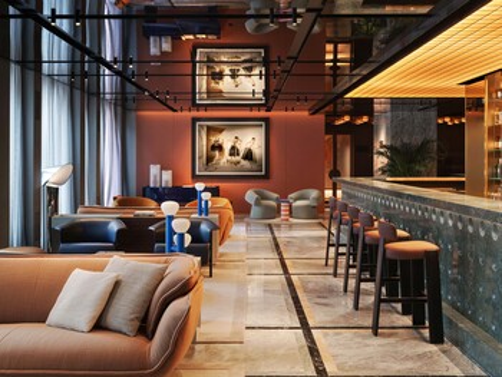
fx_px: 580
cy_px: 188
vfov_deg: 36.0
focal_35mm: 40
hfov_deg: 46.8
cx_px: 251
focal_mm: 50.8
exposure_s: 4
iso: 100
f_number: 16
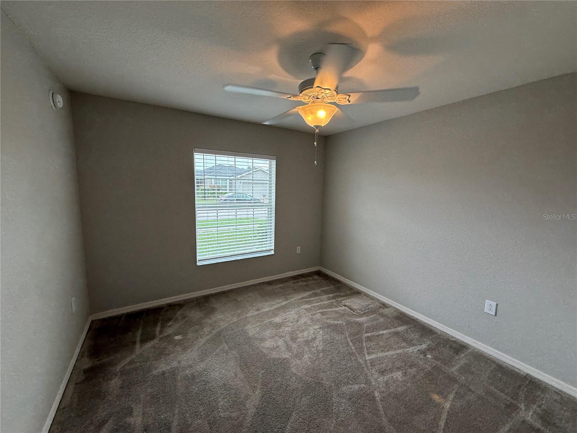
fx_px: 233
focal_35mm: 14
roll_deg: -0.4
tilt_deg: -7.8
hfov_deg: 102.1
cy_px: 216
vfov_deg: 85.7
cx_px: 288
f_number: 2.2
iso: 50
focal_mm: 2.22
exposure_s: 1/120
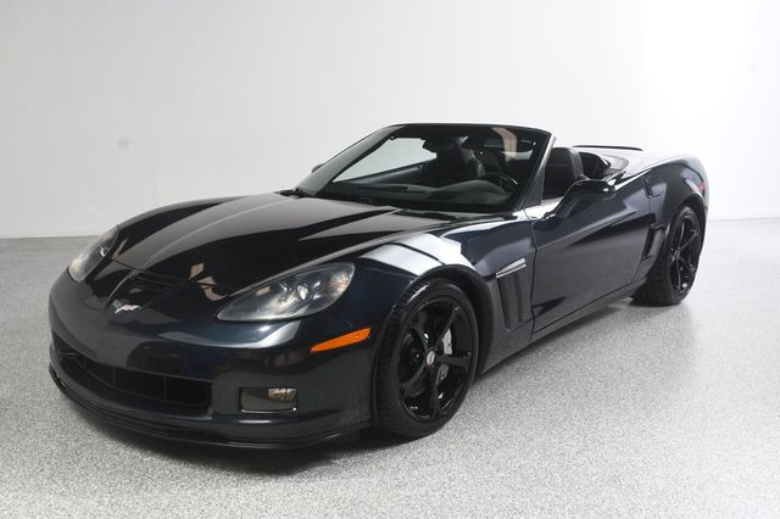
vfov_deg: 36.8
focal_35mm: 36
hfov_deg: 53.2
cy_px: 260
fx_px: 780
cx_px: 390
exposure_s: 1/160
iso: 100
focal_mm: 24
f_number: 8
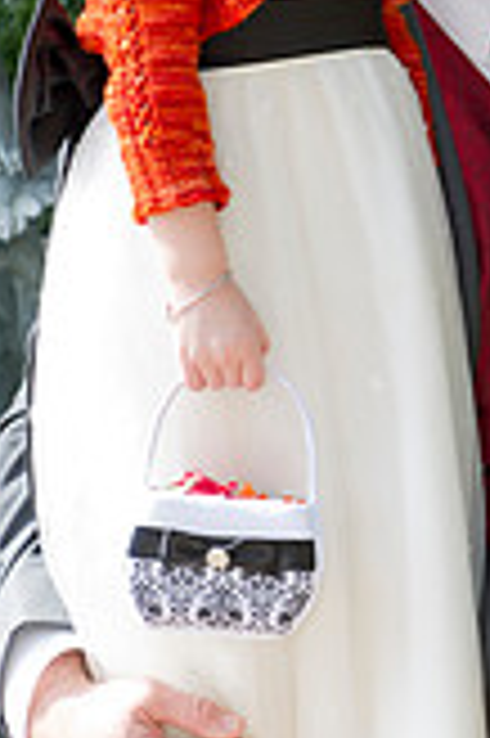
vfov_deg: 10.7
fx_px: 3928
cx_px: 636
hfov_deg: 7.1
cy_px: 207
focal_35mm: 192
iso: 200
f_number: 5.6
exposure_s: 1/125
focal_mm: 70
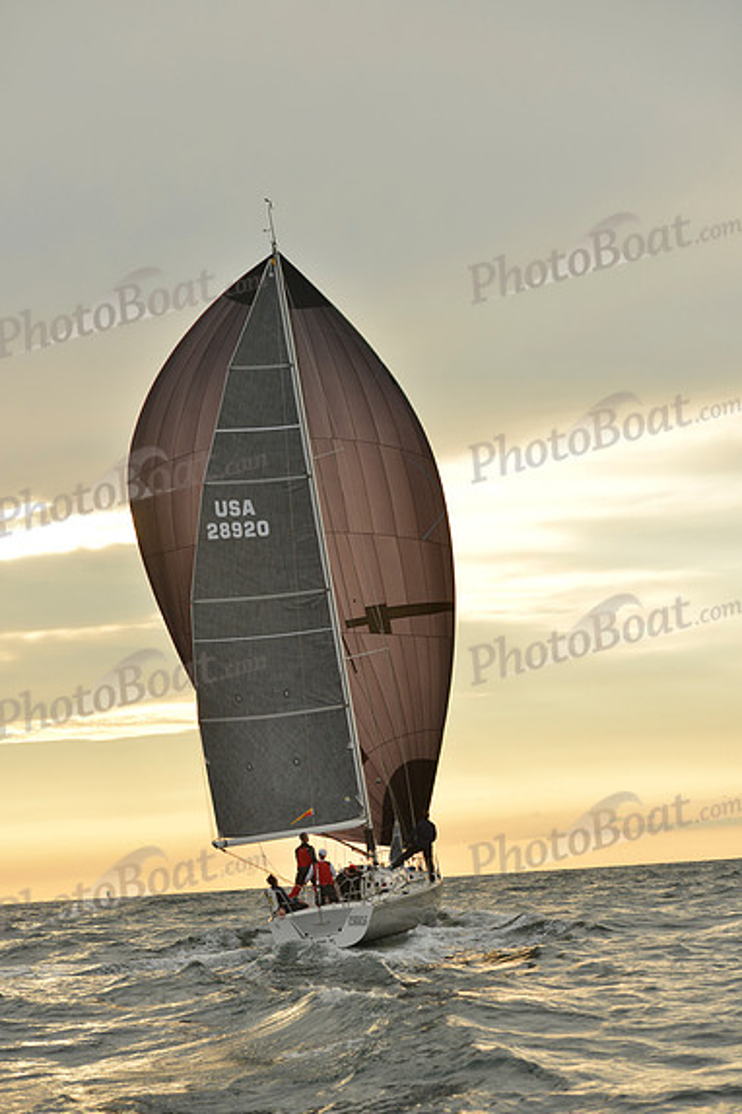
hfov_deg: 17.9
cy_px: 562
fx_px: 2349
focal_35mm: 76
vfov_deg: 26.7
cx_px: 368
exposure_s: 1/500
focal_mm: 75
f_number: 6.3
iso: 400
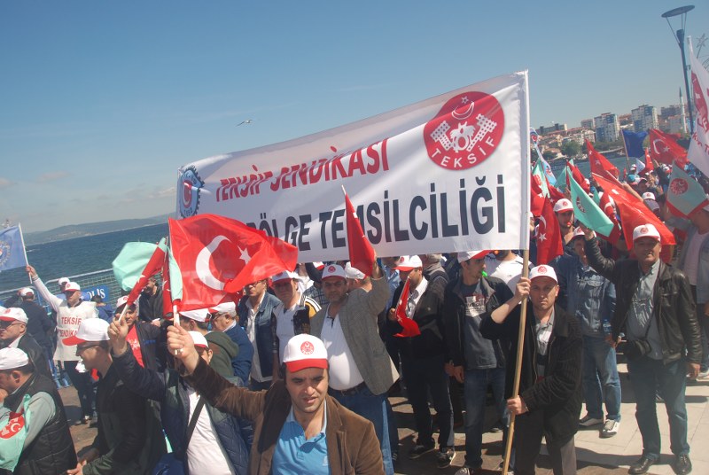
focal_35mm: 27
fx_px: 533
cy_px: 238
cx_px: 354
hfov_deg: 67.3
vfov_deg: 48.1
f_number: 9
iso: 100
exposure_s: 1/200
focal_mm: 18
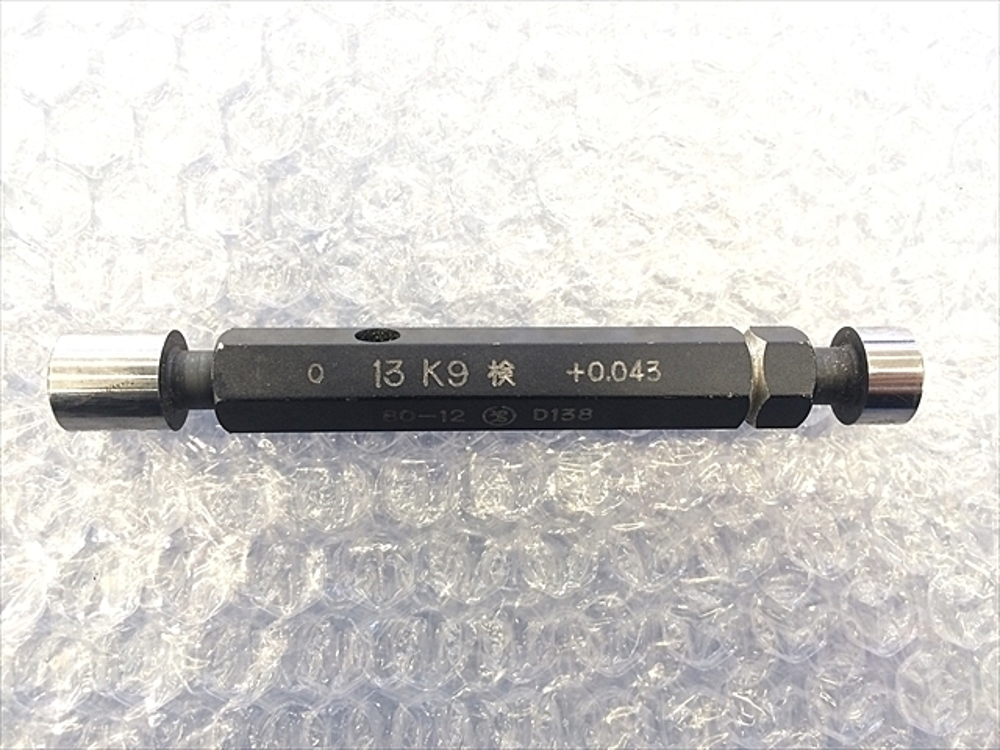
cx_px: 500
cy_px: 375
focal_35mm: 29
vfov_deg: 48.2
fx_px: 838
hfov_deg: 61.7
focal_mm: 4.15
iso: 80
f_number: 2.2
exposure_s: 1/30
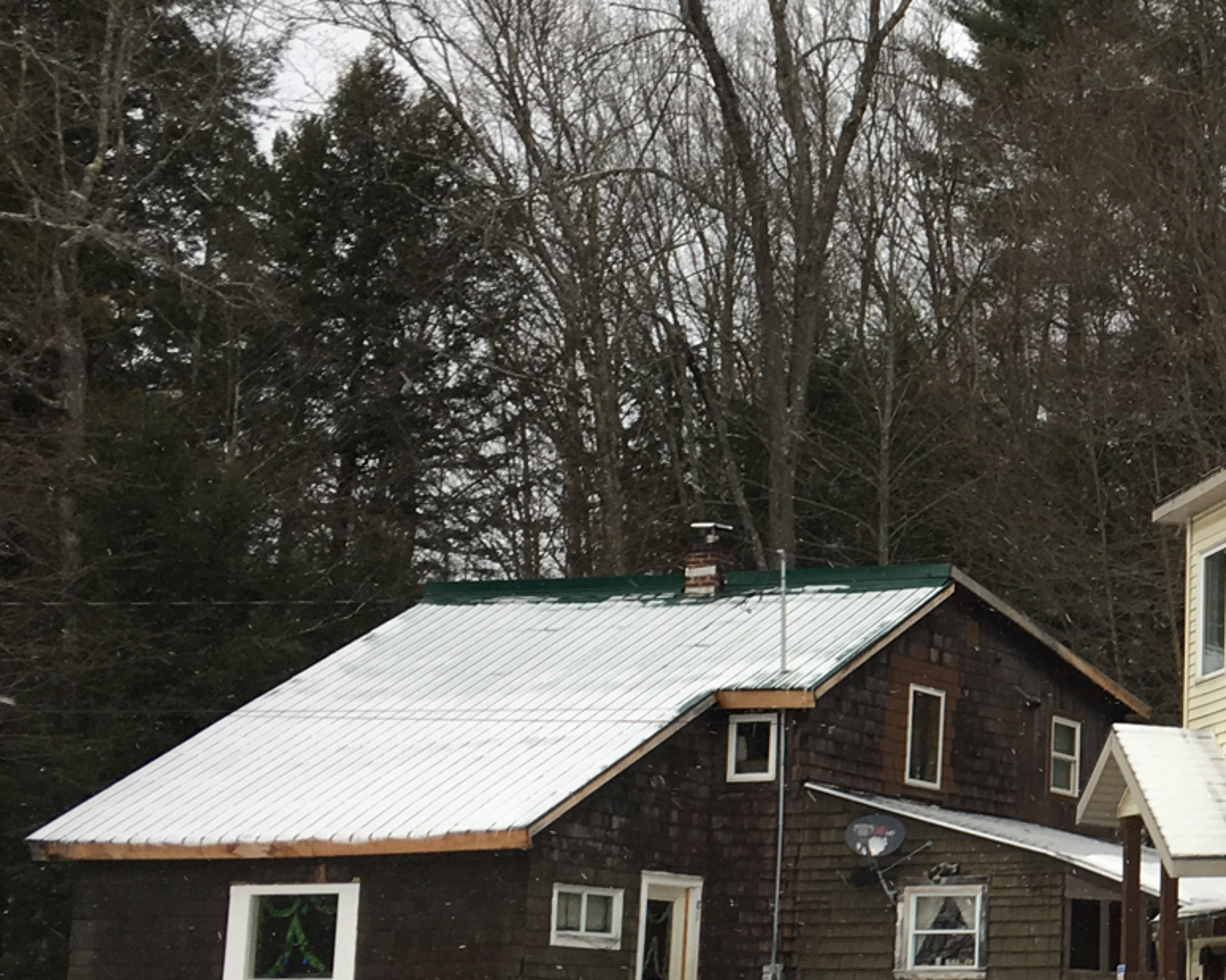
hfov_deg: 23.1
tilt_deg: +9.6
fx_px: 2721
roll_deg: -1.0
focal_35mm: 75
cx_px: 1496
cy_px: 657
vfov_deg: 20.4
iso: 25
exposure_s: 1/140
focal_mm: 4.15
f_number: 2.2
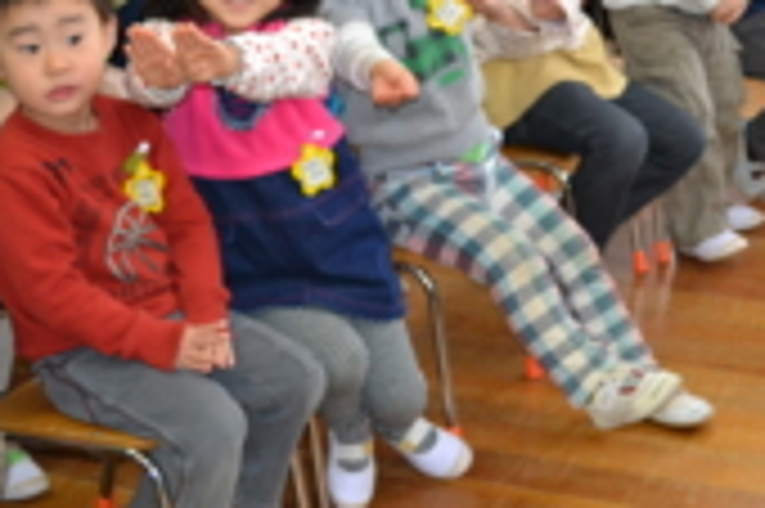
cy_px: 79
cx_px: 796
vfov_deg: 12.8
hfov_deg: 18.7
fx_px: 2250
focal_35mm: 106
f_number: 4.5
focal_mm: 30
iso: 1400
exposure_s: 1/60
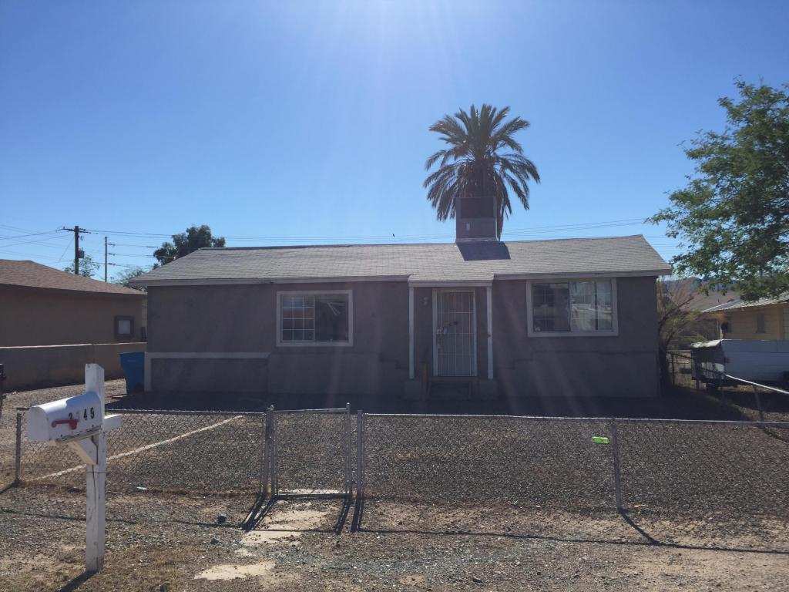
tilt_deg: +4.2
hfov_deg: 61.7
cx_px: 394
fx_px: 661
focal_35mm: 29
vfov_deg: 48.2
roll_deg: -1.2
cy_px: 296
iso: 32
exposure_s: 1/3049
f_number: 2.2
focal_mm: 4.15
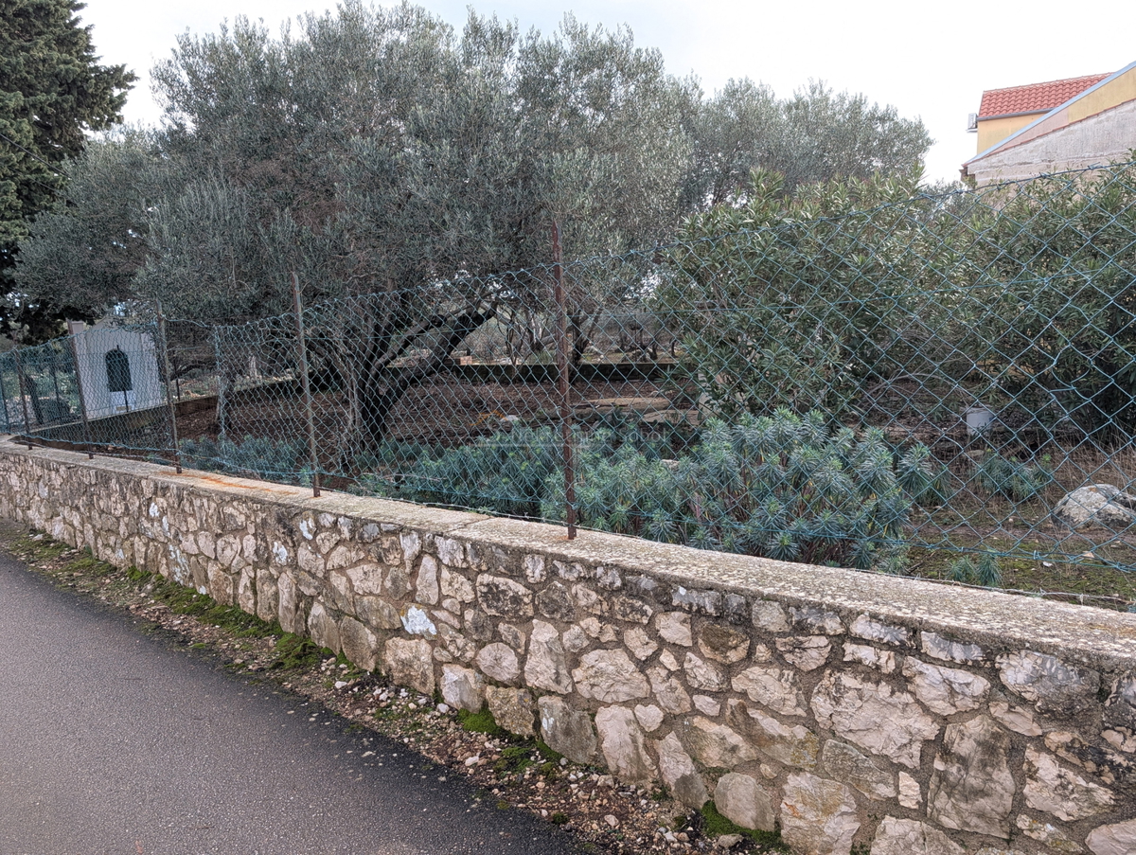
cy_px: 428
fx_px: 789
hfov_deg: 71.5
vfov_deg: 56.9
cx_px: 568
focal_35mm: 24
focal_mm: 6.9
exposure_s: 1/181
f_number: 1.68
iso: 21
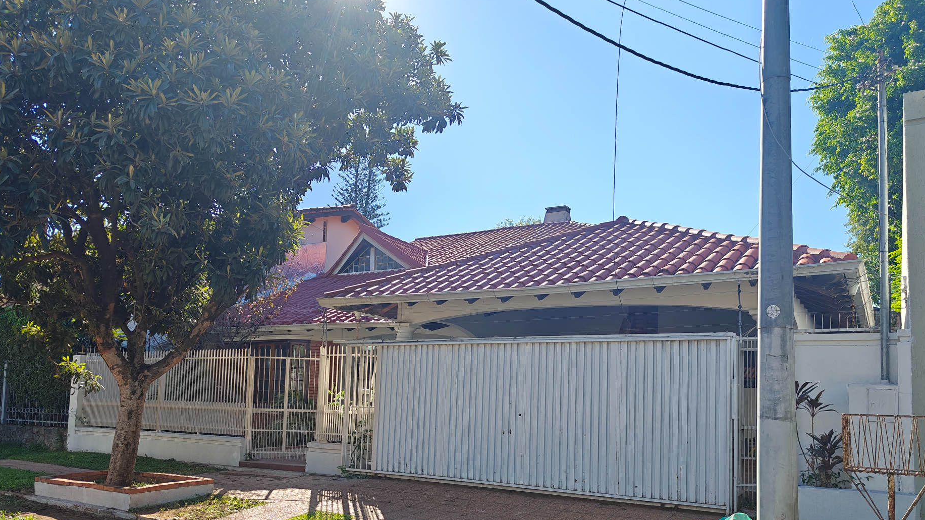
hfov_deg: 67.9
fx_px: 687
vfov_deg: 40.9
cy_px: 356
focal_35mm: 28
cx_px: 454
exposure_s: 1/2455
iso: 50
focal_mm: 6.06
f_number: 1.6
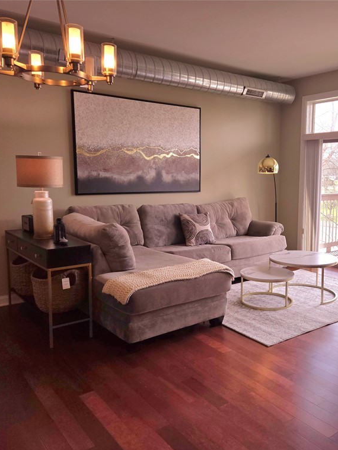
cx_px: 221
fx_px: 404
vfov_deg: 58.4
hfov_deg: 44.9
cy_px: 227
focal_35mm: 31
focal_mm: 5.4
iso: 25
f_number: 1.8
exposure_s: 1/200
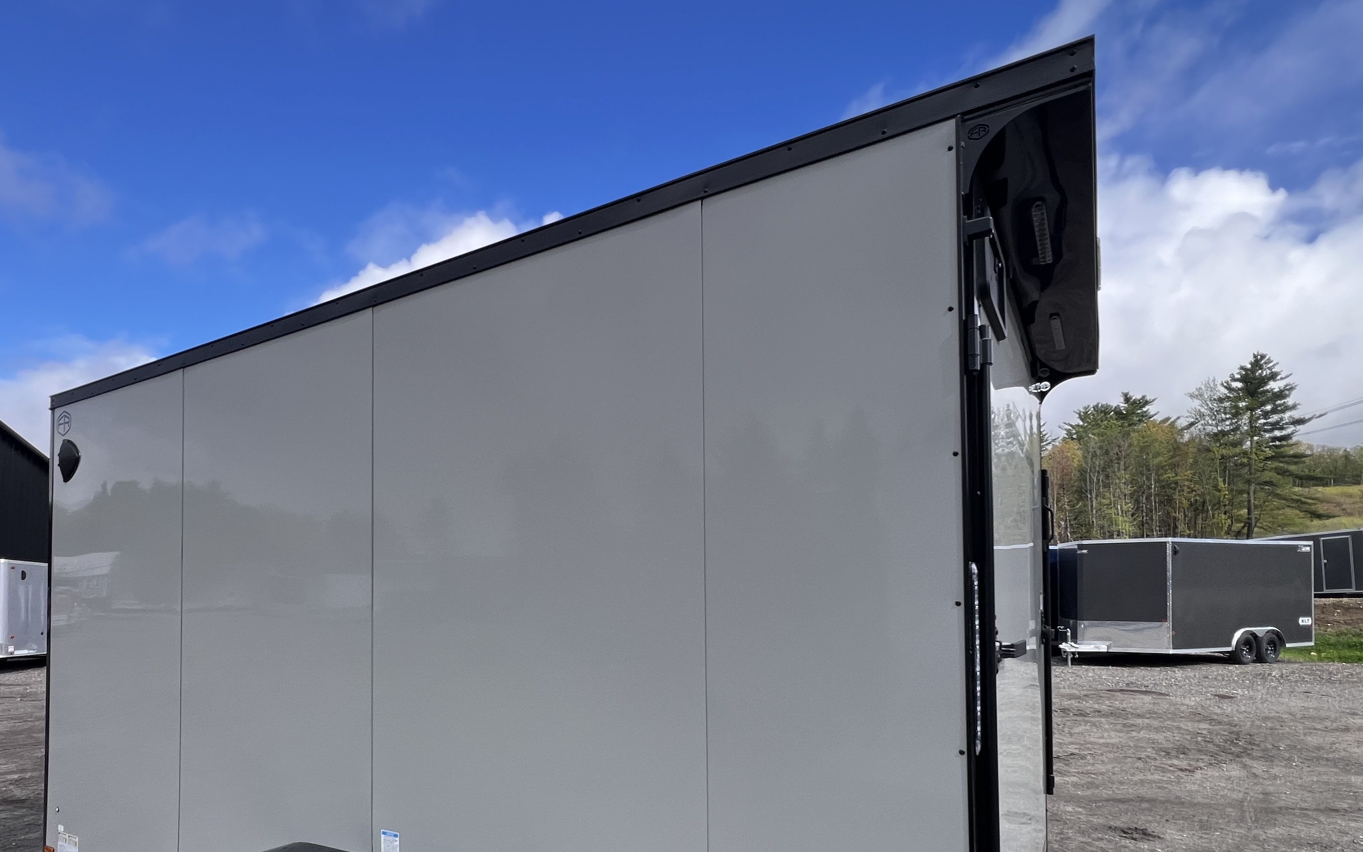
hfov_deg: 87.8
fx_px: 706
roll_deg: -1.2
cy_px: 581
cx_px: 630
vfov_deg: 60.5
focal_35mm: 19
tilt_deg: +3.6
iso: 32
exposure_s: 1/763
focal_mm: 1.57
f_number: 1.8
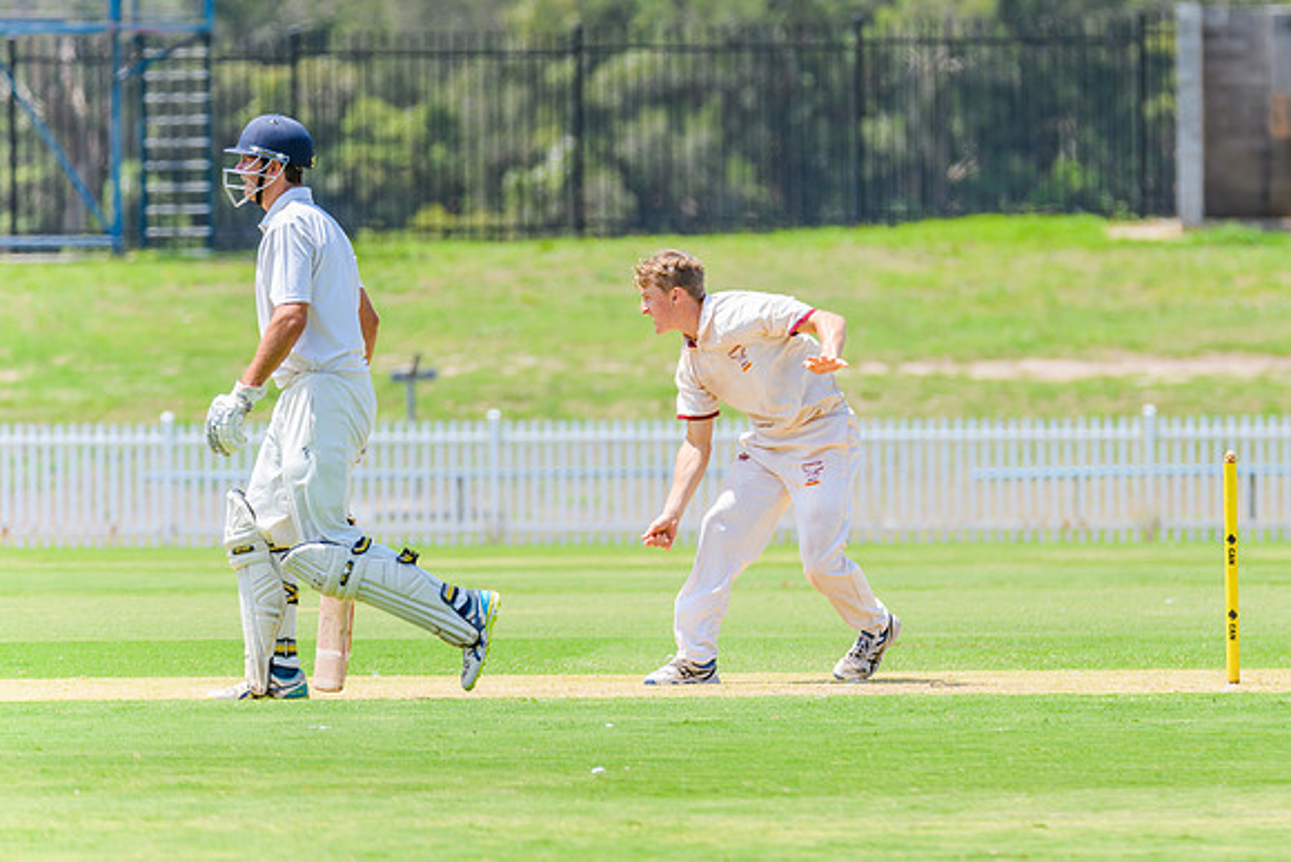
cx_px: 814
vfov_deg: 3.1
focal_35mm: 445
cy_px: 373
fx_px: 15958
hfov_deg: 4.6
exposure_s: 1/800
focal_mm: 350
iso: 400
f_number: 6.3
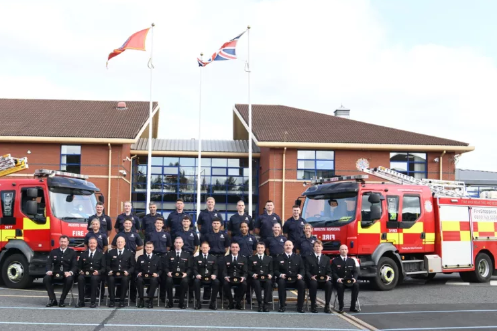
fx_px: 648
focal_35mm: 47
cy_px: 195
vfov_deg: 28.6
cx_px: 201
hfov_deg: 41.8
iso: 640
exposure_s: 1/320
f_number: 9
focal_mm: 34
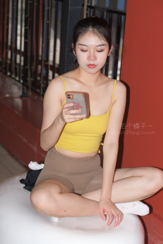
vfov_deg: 22.1
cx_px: 82
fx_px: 625
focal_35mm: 92
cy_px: 122
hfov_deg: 14.9
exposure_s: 1/250
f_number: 5
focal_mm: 92
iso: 400
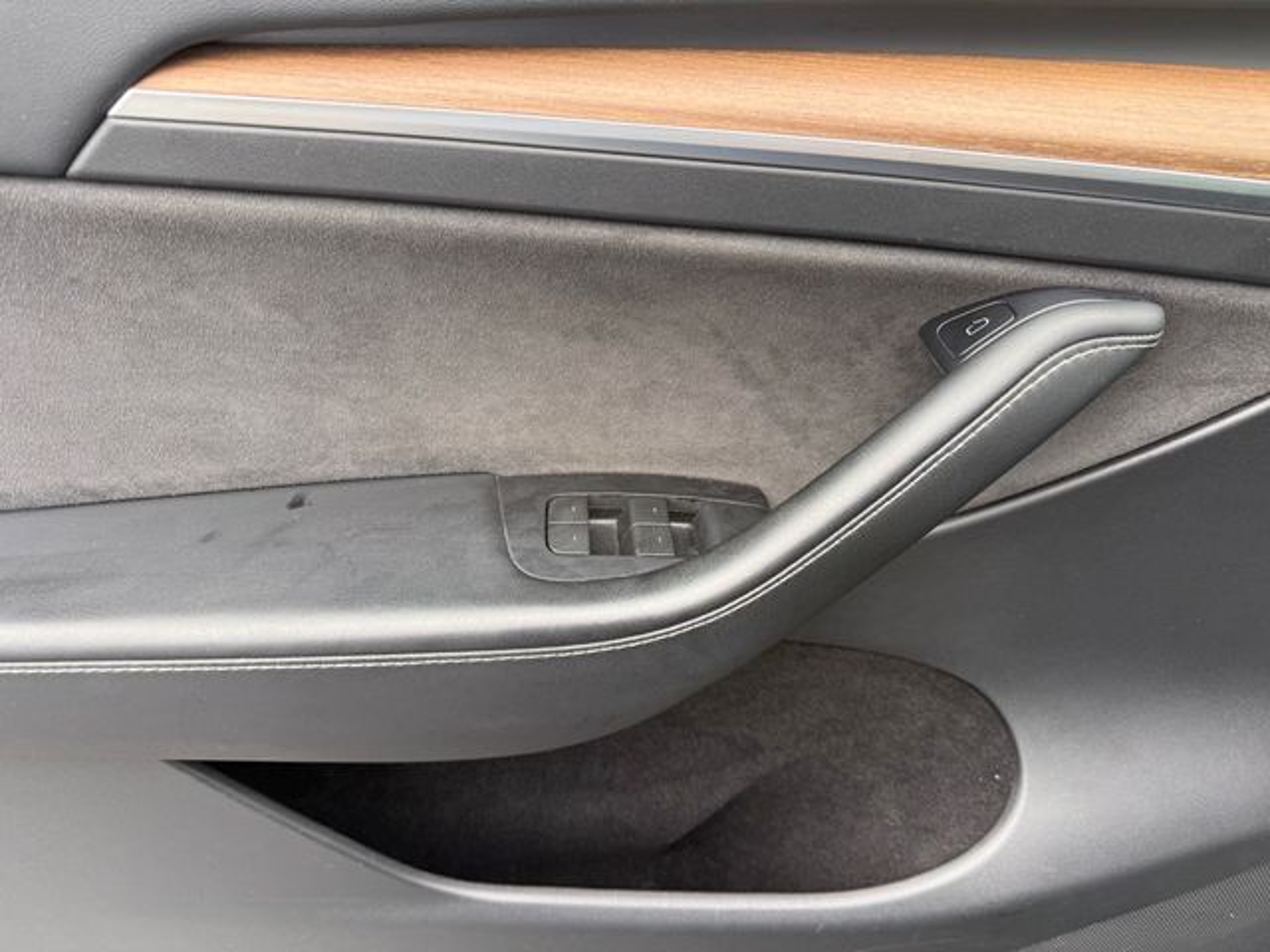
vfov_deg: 56.8
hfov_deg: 71.6
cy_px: 476
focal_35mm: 24
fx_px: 881
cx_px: 635
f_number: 1.78
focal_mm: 6.76
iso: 125
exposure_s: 1/121
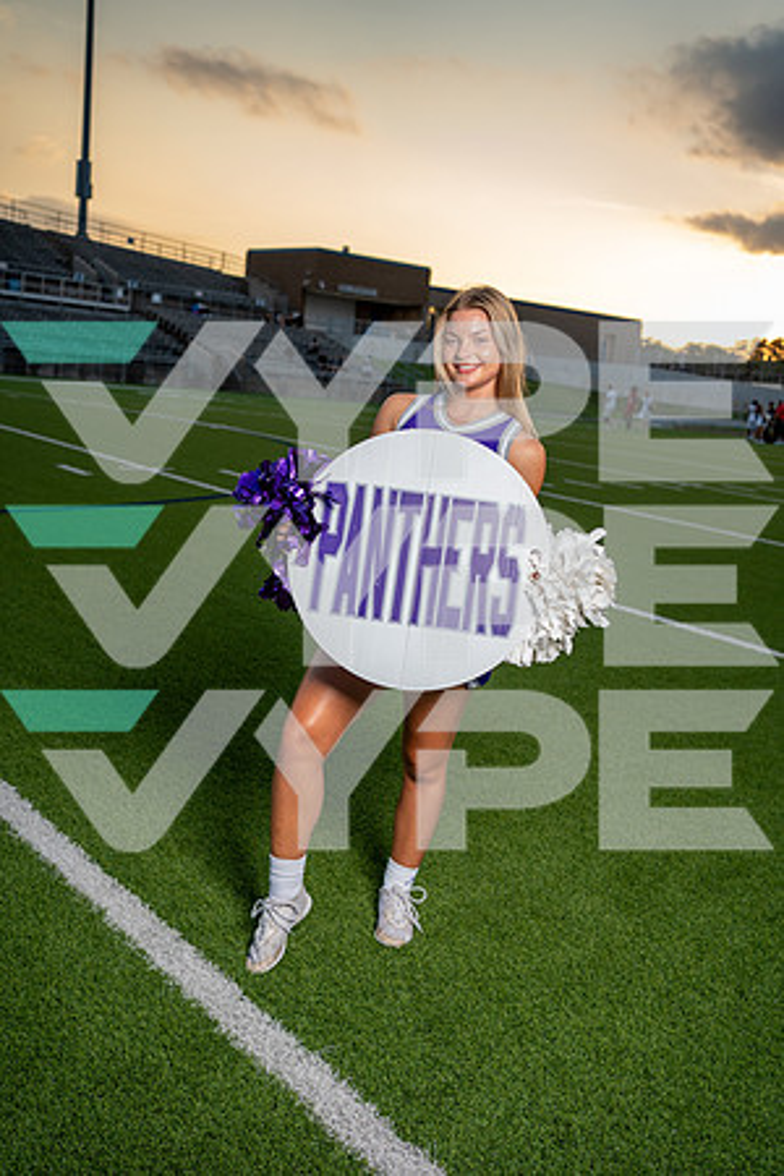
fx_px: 1143
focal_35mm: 35
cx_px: 392
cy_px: 588
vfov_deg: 54.4
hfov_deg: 37.9
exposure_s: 1/250
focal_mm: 35
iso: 400
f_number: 4
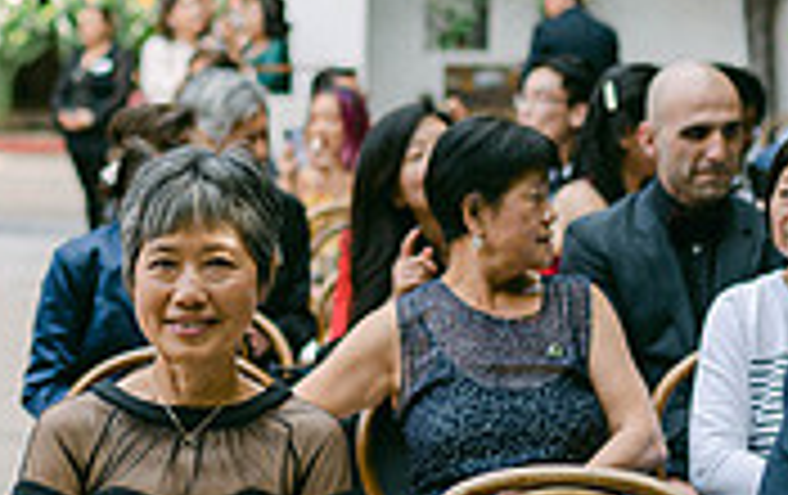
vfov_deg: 11.1
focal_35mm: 118
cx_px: 14
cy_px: 306
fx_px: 2538
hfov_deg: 17.3
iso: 100
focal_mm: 35
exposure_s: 1/400
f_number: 1.8
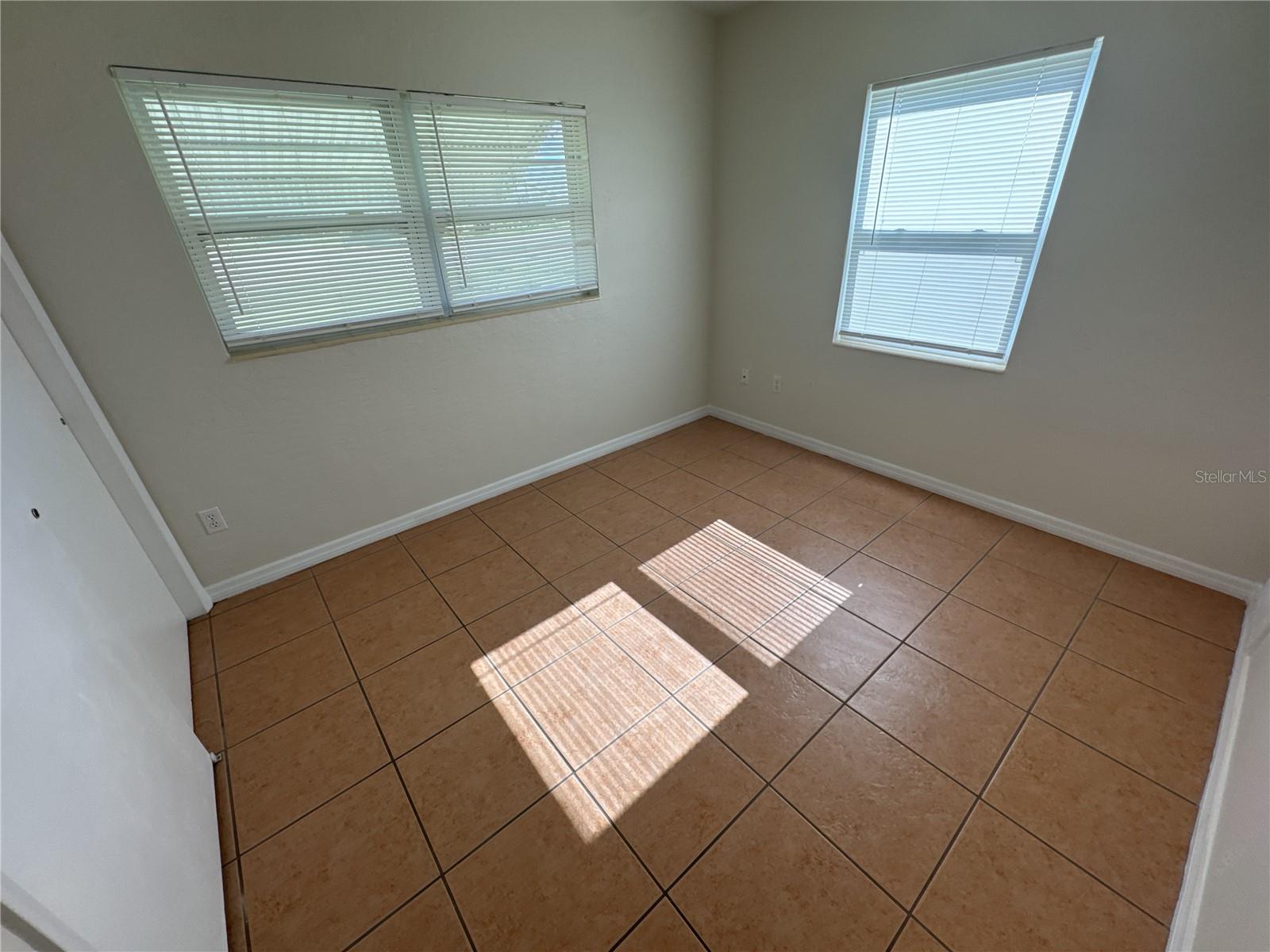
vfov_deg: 85.7
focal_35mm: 14
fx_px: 514
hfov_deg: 102.1
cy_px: 476
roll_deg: +2.4
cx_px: 635
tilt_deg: -28.0
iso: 40
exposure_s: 1/137
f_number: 2.2
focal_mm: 2.22
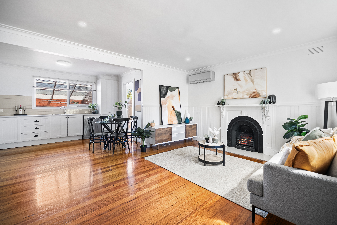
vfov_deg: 77.4
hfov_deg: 100.4
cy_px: 112
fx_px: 140
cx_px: 168
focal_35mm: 15
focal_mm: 15
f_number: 7.1
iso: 640
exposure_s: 1/3
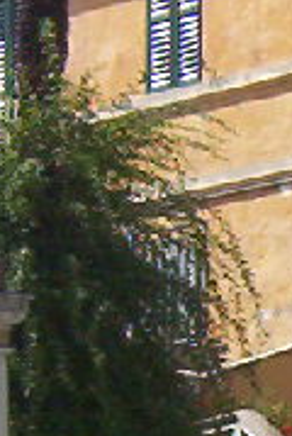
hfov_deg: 5.5
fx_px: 2993
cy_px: 494
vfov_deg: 8.3
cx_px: 462
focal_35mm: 247
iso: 100
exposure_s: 1/651
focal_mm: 5.54
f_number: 5.24
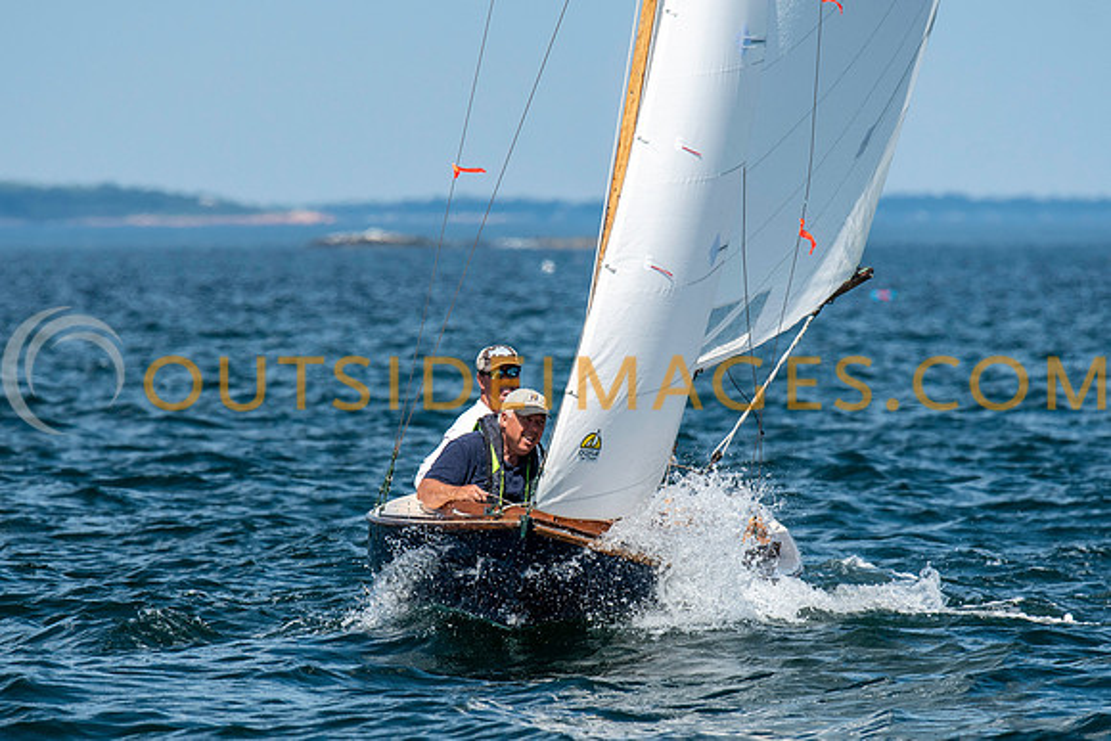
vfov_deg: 2.4
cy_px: 458
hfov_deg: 3.7
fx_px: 17406
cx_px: 554
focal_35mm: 564
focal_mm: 300
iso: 320
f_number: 5.6
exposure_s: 1/2500
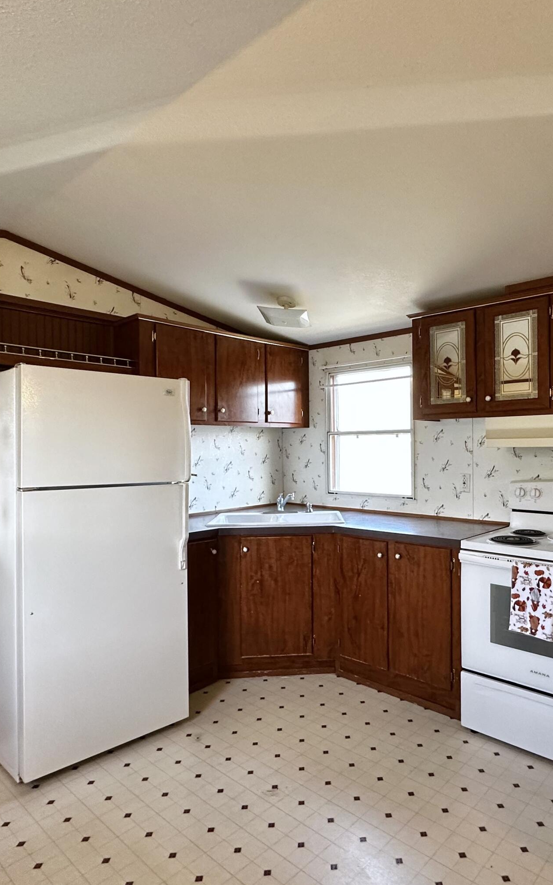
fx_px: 531
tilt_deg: -0.5
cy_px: 452
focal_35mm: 22
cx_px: 356
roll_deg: +1.1
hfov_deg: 54.2
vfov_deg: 79.6
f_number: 2.2
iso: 250
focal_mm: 2.22
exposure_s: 1/120
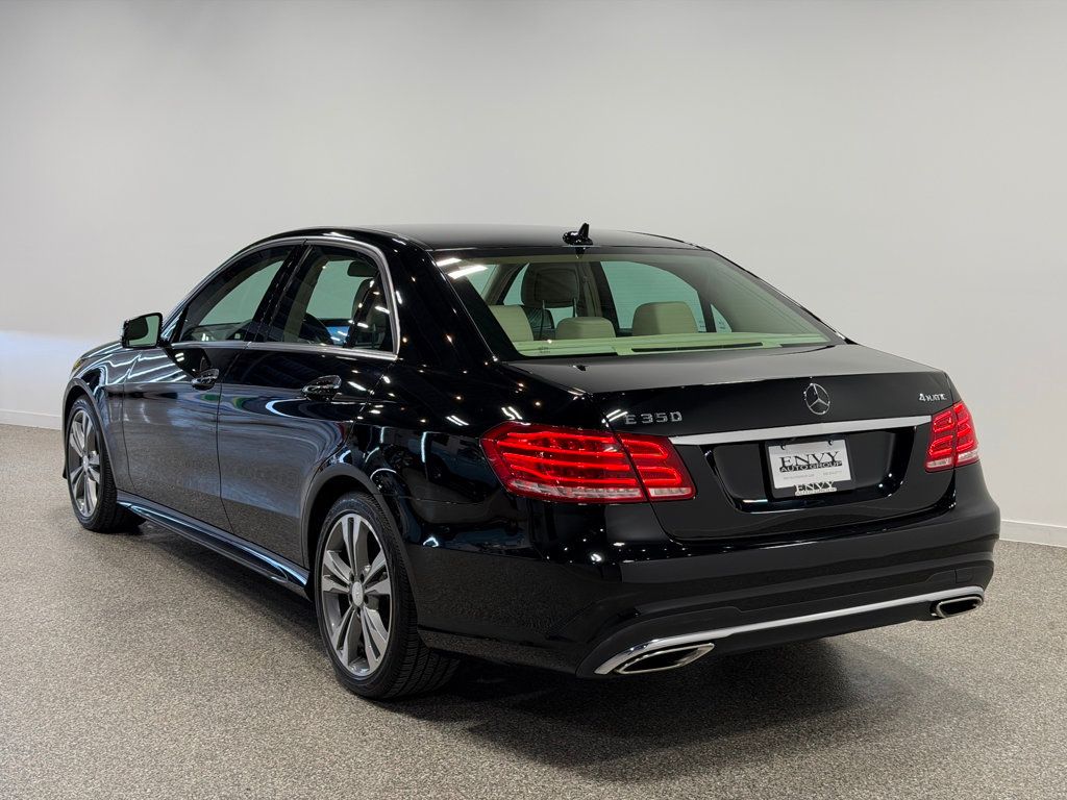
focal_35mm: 48
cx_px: 534
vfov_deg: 30.3
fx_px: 1480
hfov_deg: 39.7
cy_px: 400
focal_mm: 6.76
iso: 50
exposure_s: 1/202
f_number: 1.78
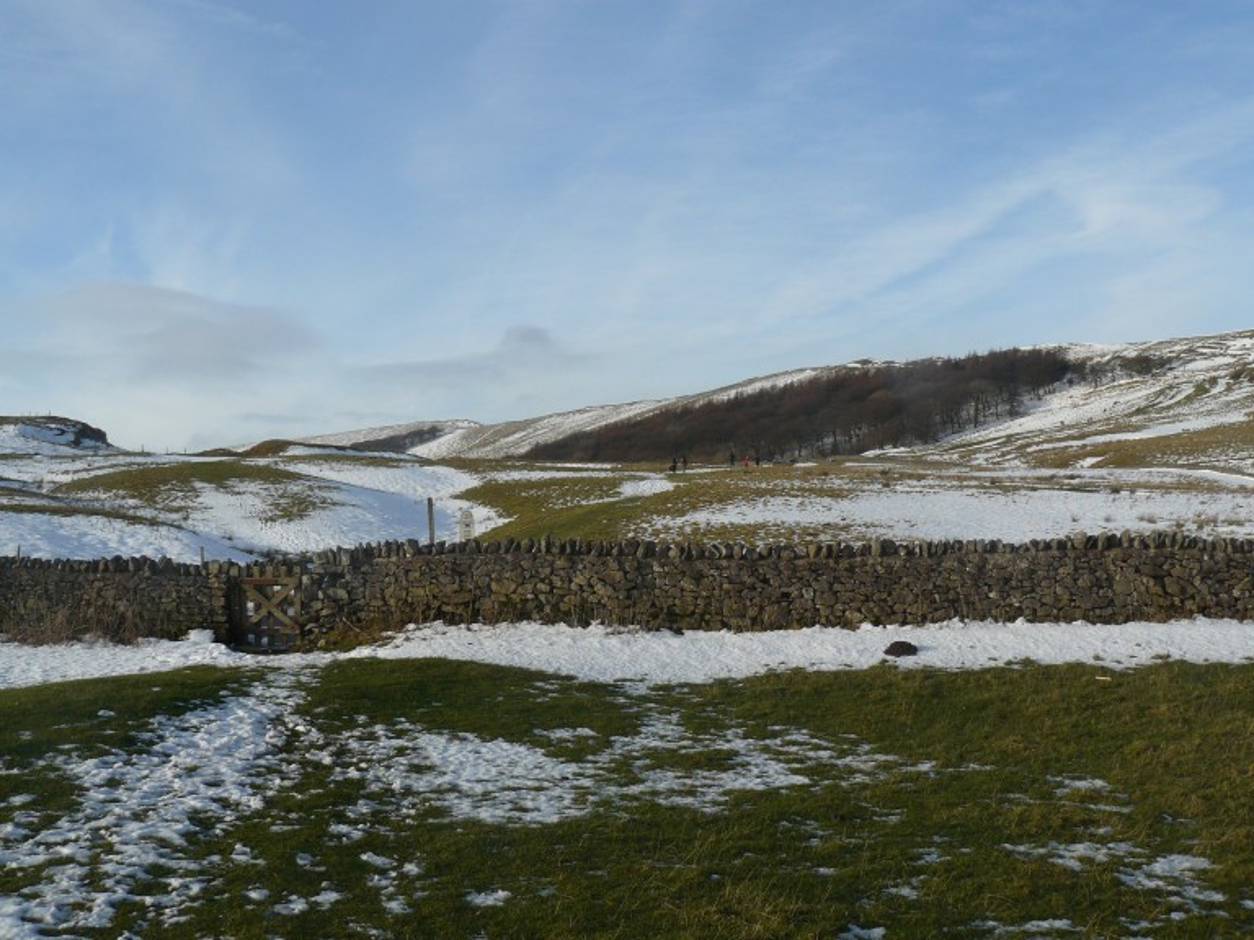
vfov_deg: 39.7
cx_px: 627
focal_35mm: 36
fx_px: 1304
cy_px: 470
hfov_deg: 51.4
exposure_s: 1/400
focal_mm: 6
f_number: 5.6
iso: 100
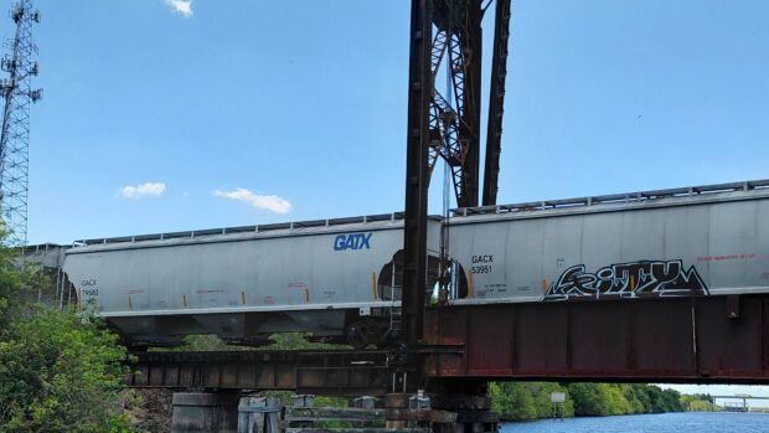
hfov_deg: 44.4
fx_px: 918
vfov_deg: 26.4
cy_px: 294
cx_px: 546
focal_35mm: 45
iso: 50
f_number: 1.8
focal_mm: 4.69
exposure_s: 1/1875
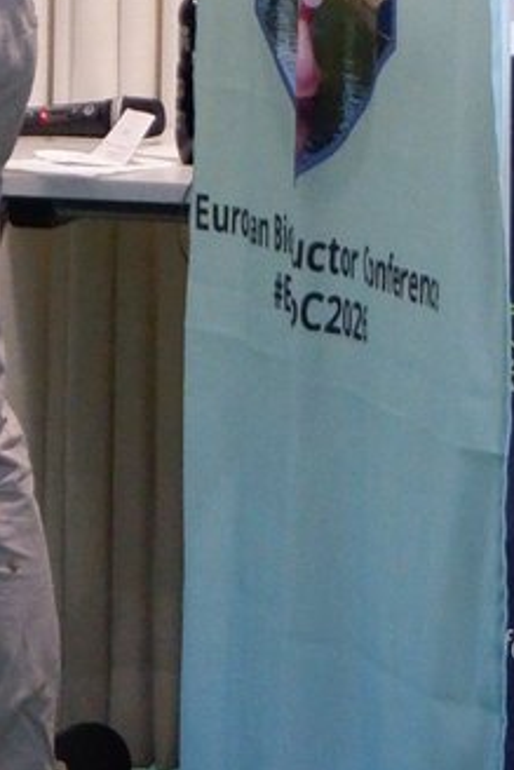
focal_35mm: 402
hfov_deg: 3.4
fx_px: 8600
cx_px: -239
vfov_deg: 5.1
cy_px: -223
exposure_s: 1/50
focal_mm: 44.5
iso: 3200
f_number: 5.6
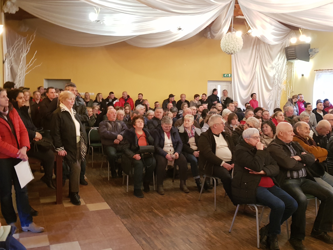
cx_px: 166
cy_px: 125
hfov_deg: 67.3
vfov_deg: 53.1
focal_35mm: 26
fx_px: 250
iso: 320
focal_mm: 4.2
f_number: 1.7
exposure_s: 1/10
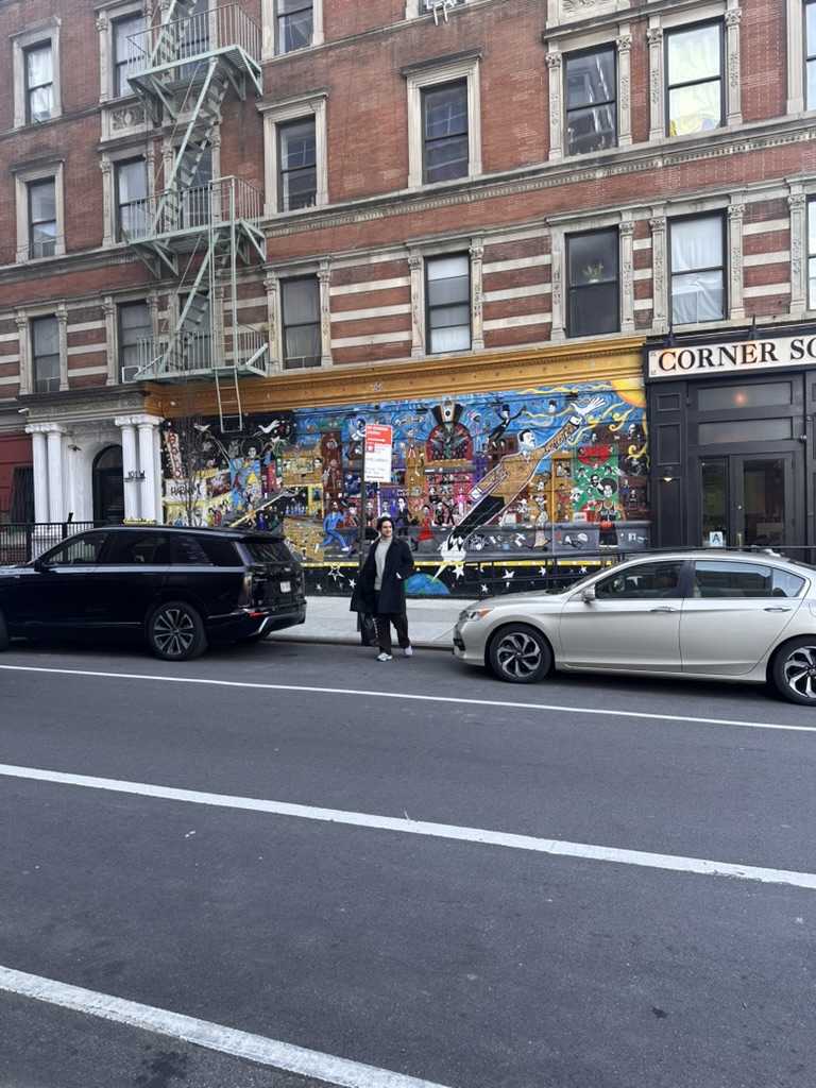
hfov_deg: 56.8
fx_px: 754
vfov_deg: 71.6
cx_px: 408
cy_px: 544
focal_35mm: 24
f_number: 1.78
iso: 80
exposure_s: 1/300
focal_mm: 6.86
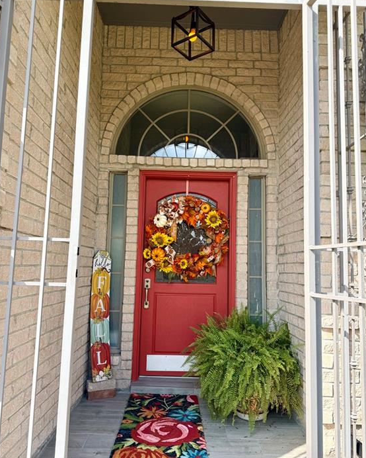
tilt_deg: +5.9
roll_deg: -1.6
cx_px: 182
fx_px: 352
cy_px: 229
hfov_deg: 55.0
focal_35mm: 26
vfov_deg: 66.0
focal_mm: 6.76
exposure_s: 1/909
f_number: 1.78
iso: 80
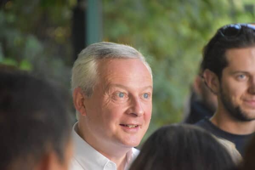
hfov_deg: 4.6
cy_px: 85
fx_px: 3187
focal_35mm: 450
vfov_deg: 3.1
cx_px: 128
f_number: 6.3
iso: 5000
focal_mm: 300
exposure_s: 1/250
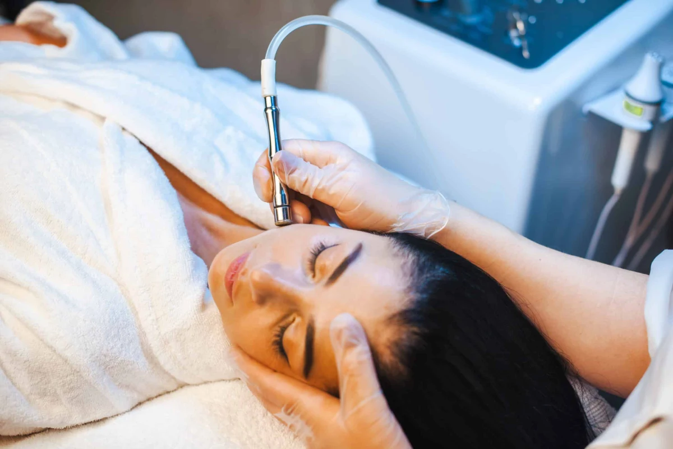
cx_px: 336
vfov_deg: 27.0
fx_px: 935
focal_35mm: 50
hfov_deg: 39.6
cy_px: 224
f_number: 2.8
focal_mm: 50
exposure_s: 1/200
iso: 320
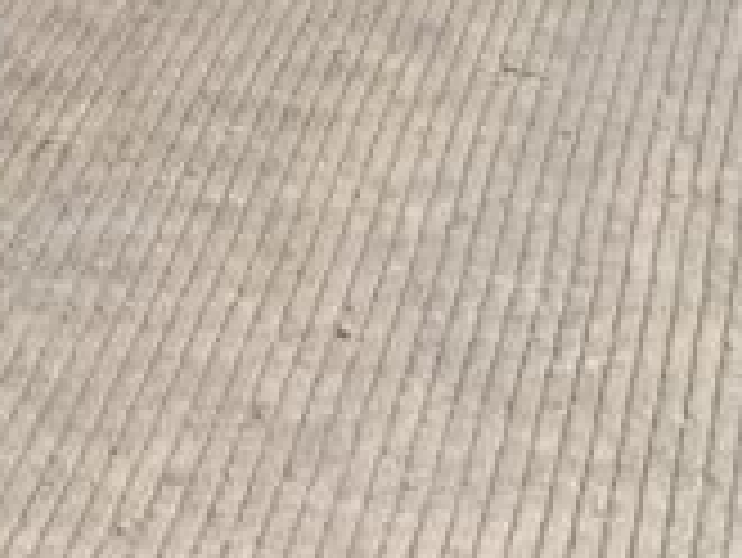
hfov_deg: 10.1
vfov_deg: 7.7
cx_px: -782
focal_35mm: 180
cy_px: -774
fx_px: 3861
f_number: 1.8
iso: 16
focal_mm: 3
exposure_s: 1/1626
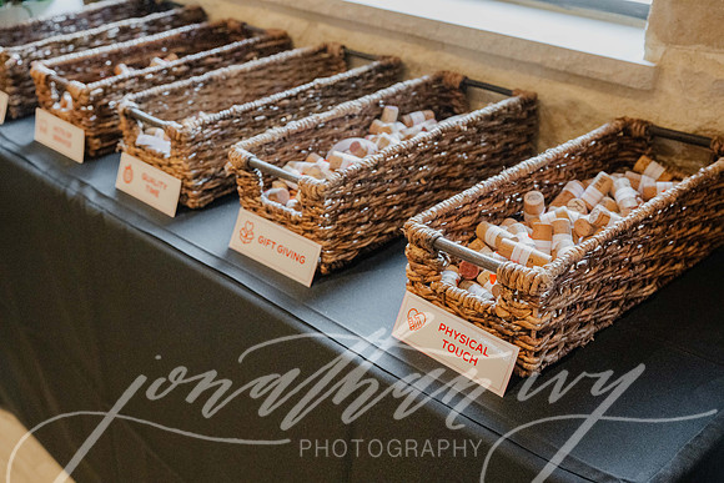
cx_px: 362
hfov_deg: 43.6
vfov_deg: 29.9
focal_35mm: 45
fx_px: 905
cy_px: 242
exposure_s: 1/160
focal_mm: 45
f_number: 5.6
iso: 6400
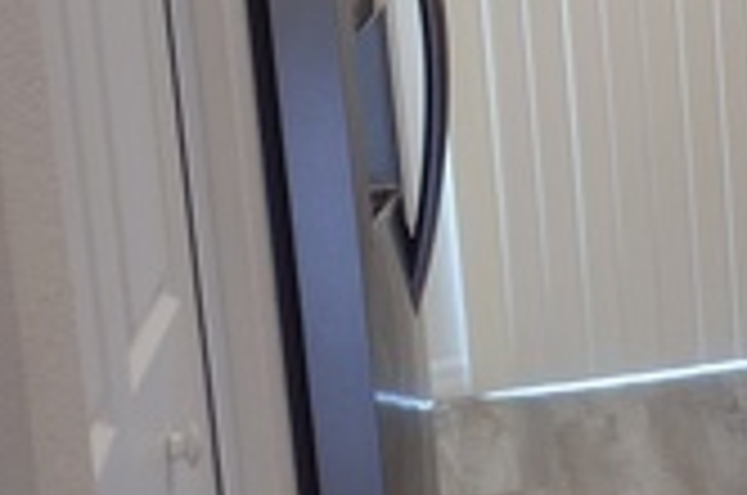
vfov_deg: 12.0
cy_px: 22
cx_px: 1469
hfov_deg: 15.0
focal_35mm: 113
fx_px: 2340
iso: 148
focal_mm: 4.71
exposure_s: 1/40
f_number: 1.7
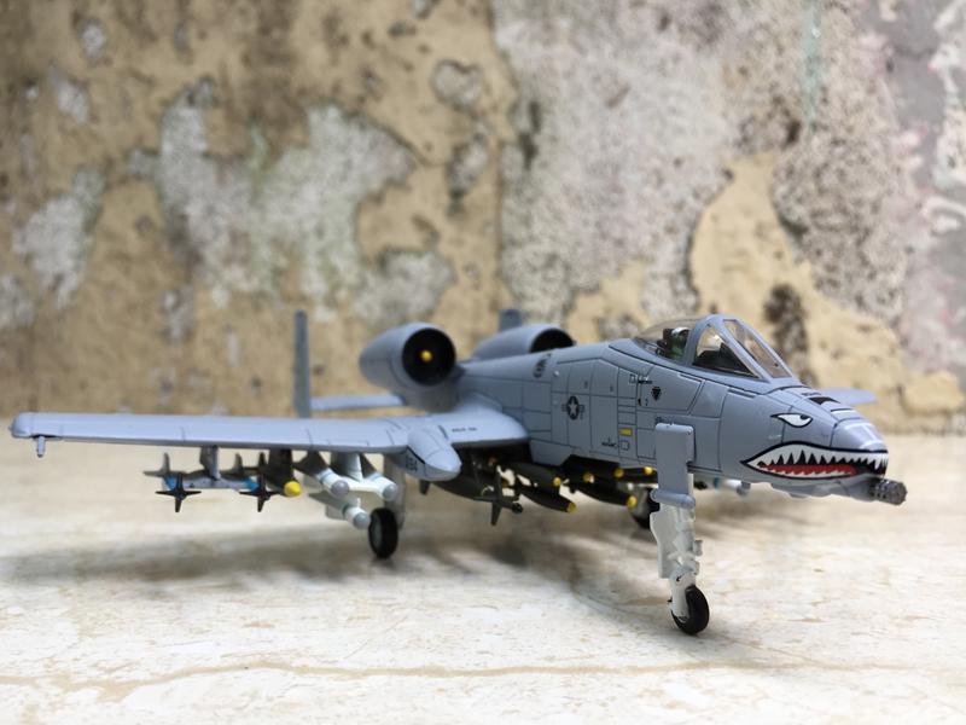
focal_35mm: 29
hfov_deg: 61.7
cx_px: 483
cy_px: 362
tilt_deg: -3.1
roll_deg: -0.5
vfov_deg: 48.2
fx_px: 809
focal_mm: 4.15
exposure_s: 1/218
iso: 32
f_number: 2.2
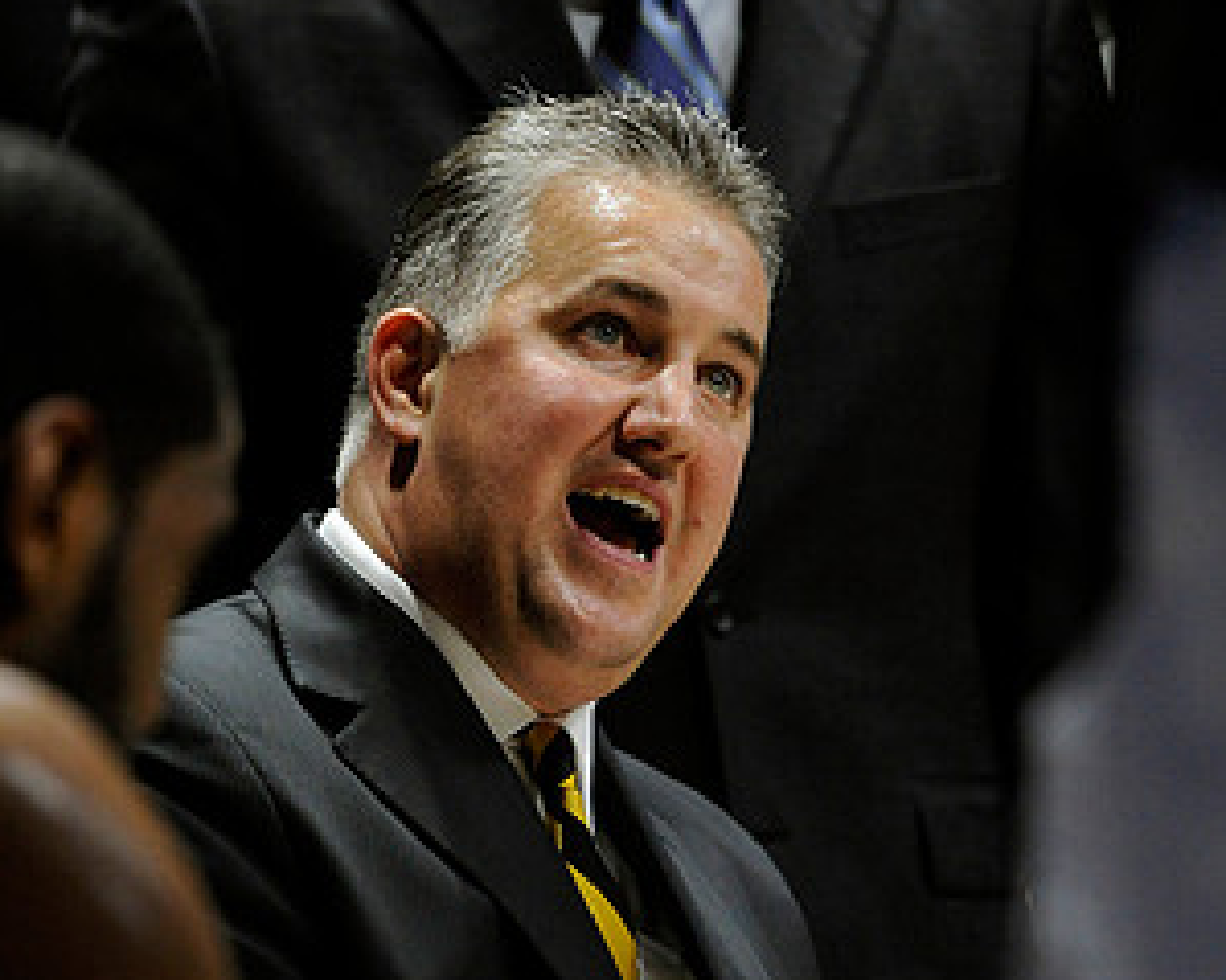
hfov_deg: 6.8
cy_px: 816
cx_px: 613
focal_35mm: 283
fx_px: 10265
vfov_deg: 5.5
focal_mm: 200
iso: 4000
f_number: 3.5
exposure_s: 1/1000
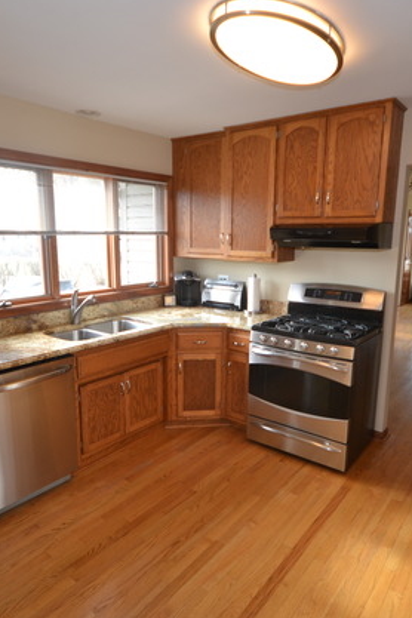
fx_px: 395
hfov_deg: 55.1
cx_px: 207
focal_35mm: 23
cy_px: 308
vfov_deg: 76.1
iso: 400
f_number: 4
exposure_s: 1/60
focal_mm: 10
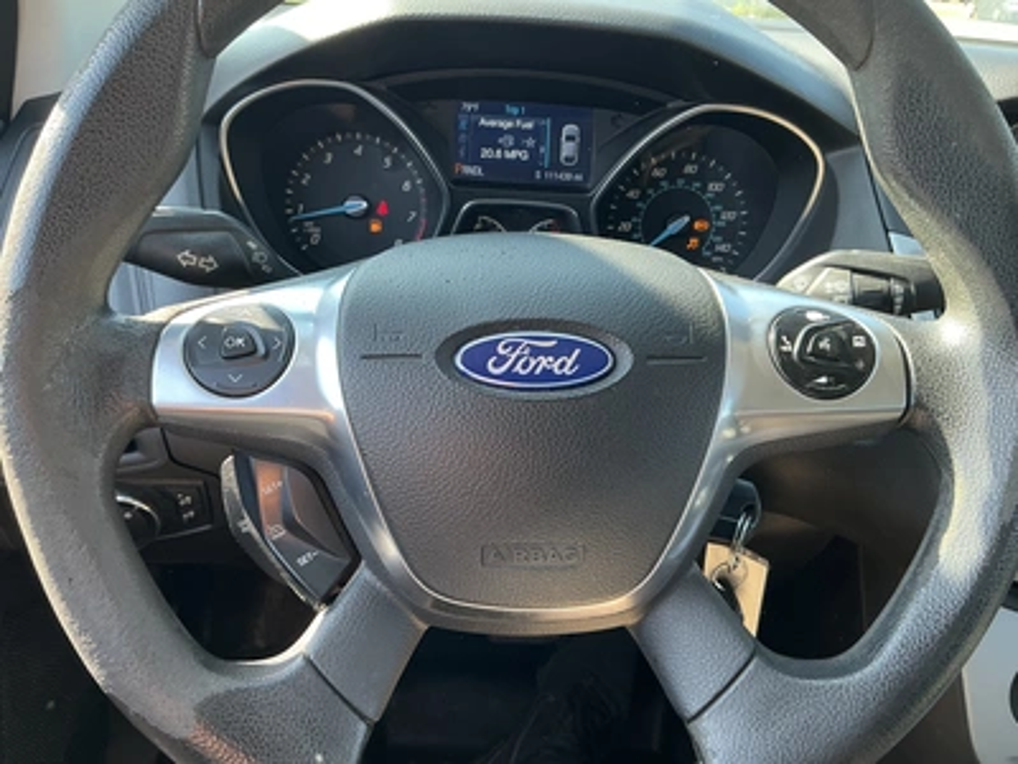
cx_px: 509
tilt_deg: -26.0
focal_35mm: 28
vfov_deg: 49.7
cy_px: 382
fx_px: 823
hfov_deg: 63.4
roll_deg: -2.6
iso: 64
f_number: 1.8
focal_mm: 3
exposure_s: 1/122
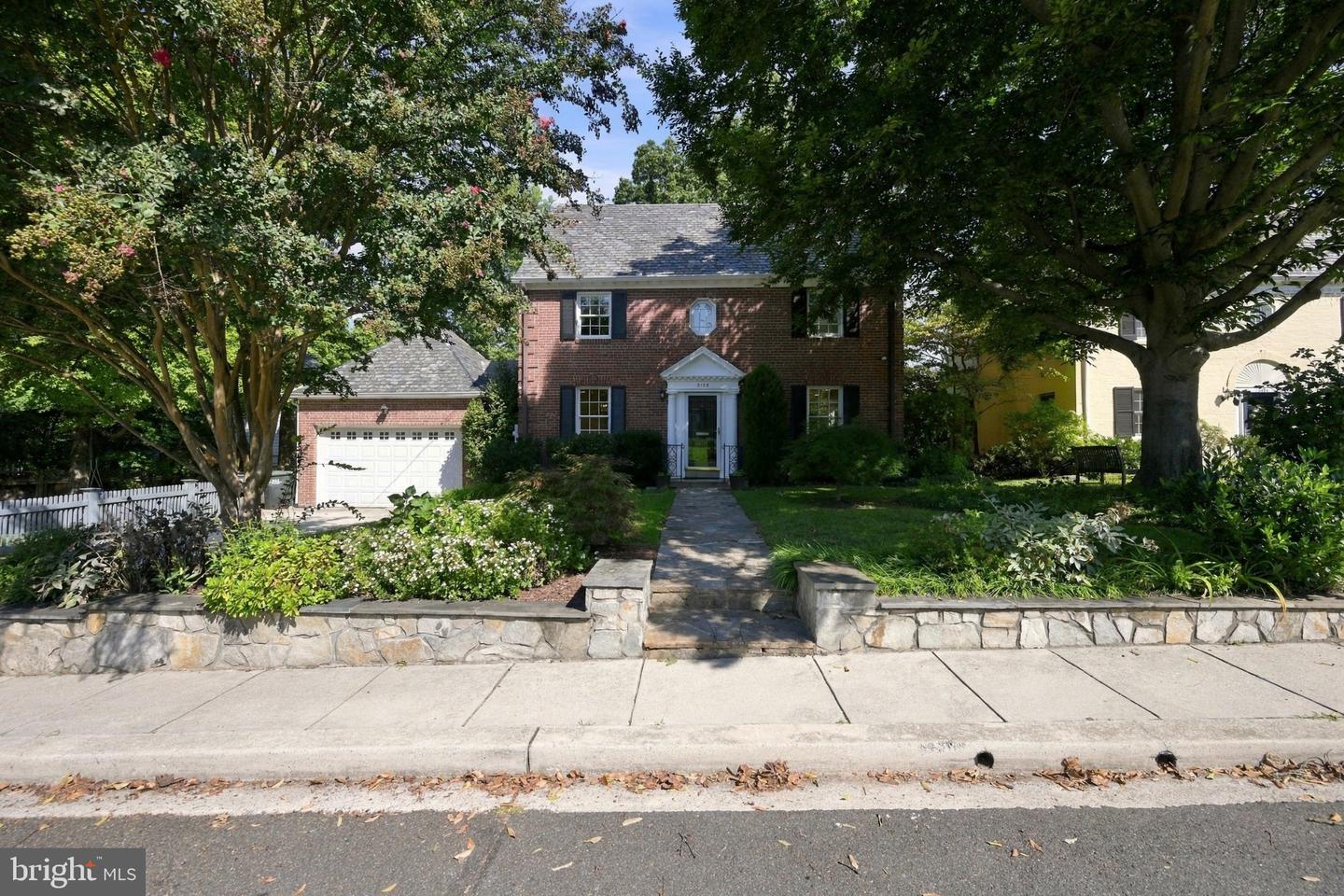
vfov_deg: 81.2
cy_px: 448
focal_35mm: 14
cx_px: 672
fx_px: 523
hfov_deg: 104.3
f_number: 7.1
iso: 400
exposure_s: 1/1250
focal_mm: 14
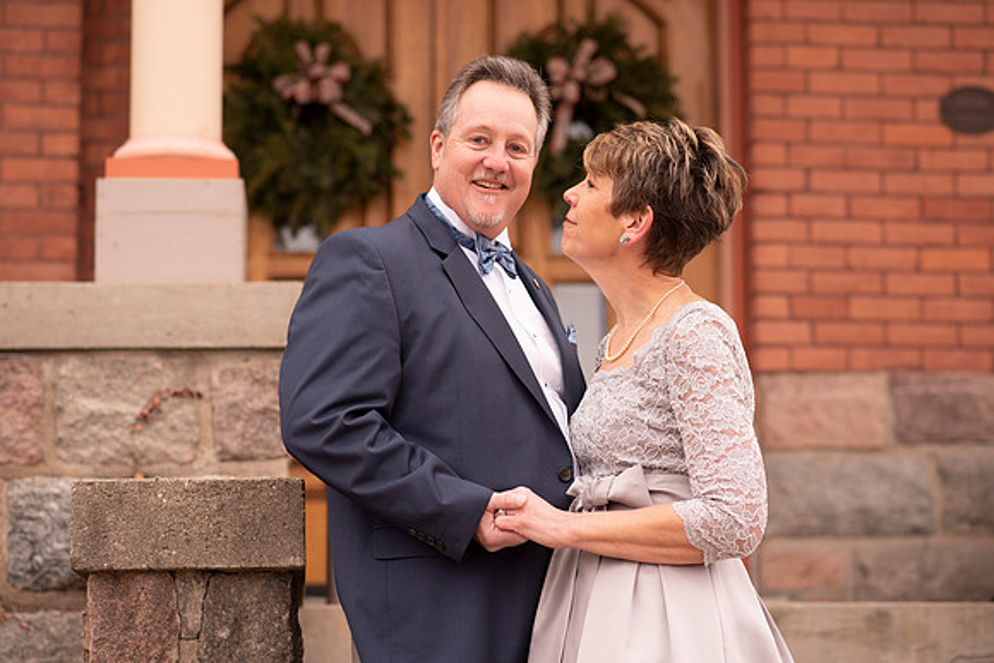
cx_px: 497
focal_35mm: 90
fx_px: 2491
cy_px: 332
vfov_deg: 15.2
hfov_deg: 22.6
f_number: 2.5
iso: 100
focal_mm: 85
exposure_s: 1/125
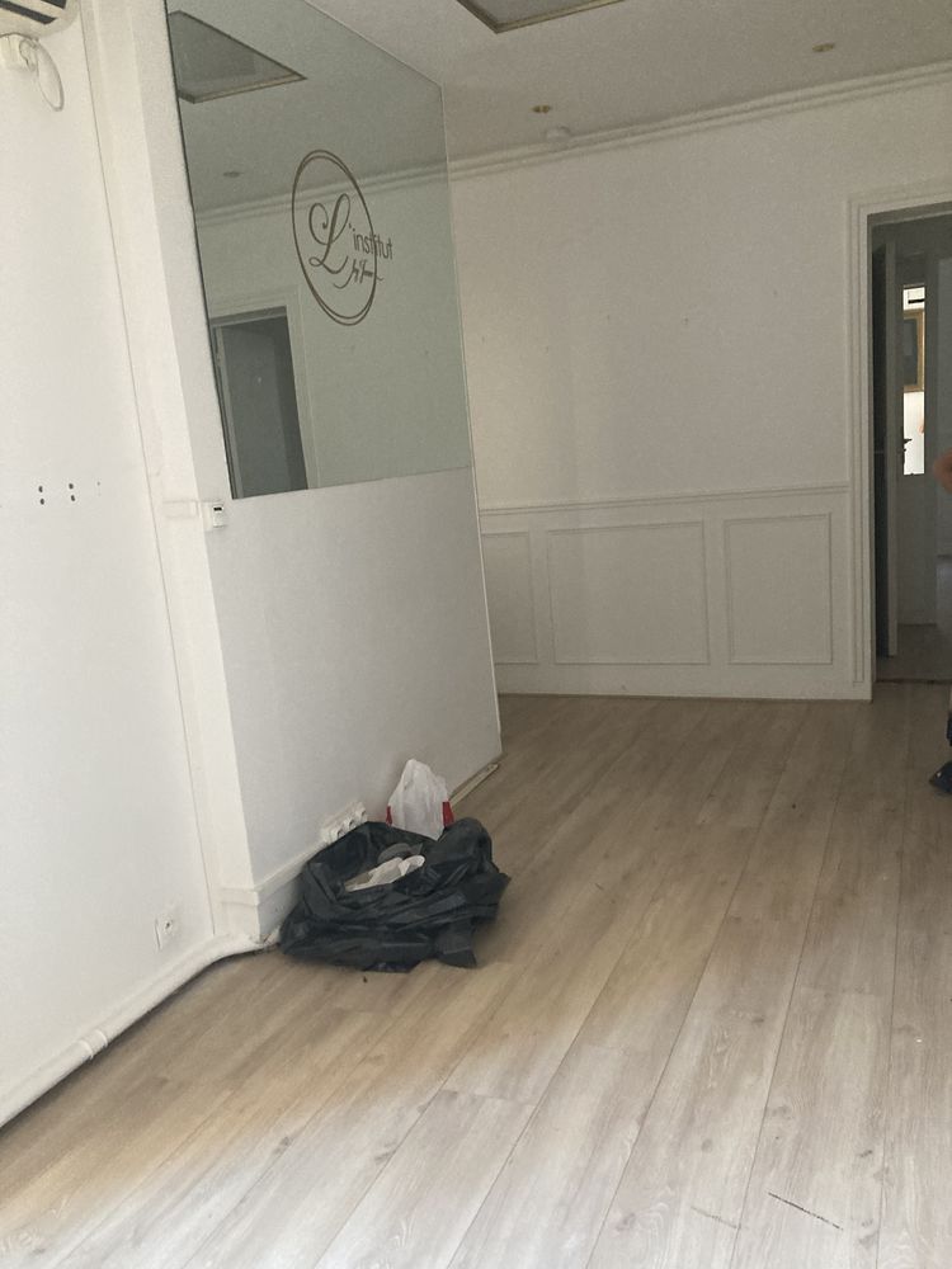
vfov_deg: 63.4
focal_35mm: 28
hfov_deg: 49.7
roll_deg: +3.6
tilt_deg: -9.4
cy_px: 634
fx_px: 1027
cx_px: 476
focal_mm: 3.99
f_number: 1.8
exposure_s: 1/59
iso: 320
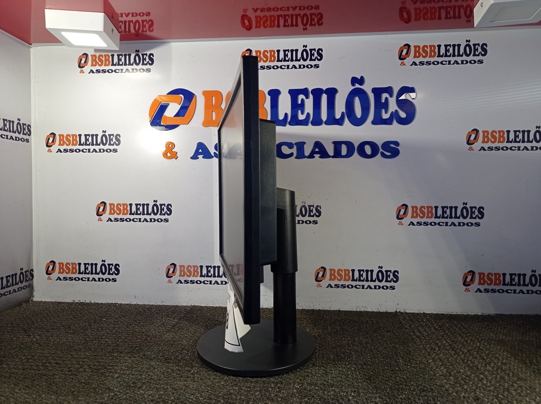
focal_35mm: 28
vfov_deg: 49.7
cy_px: 202
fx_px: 437
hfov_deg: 63.5
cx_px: 270
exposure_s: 1/120
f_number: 1.79
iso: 144
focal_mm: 4.7
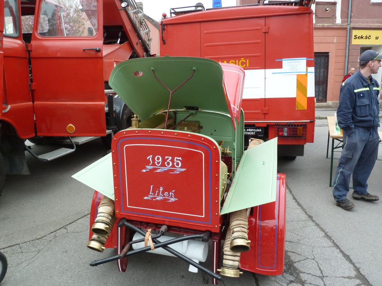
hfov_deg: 61.7
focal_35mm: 29
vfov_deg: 48.2
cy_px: 143
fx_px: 320
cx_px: 191
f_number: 3.4
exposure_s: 1/100
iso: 80
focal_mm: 4.7
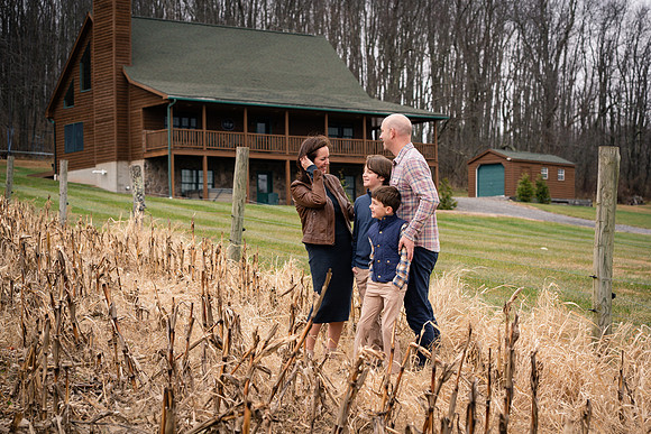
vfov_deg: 14.9
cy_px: 230
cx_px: 349
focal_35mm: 92
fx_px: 1658
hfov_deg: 22.2
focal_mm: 85
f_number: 5
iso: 320
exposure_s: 1/320
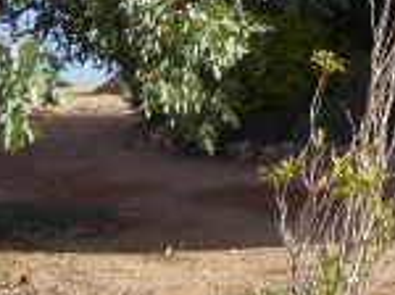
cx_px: 835
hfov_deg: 13.3
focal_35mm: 124
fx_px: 1413
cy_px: -140
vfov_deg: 11.5
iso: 80
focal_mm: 5
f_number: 3.5
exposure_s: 1/500
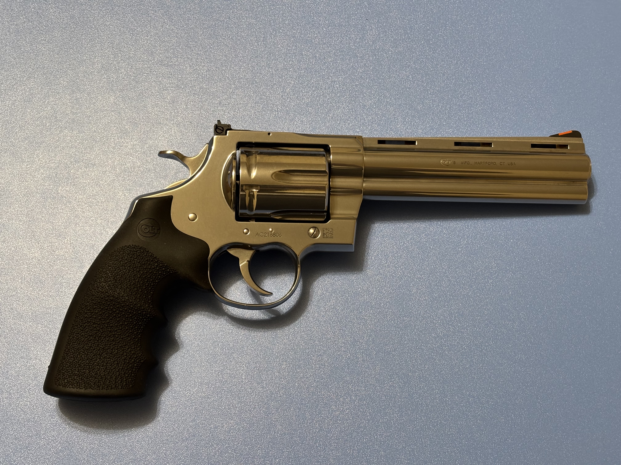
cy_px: 232
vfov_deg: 28.0
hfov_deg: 36.8
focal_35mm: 52
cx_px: 310
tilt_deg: -71.6
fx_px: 933
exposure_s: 1/60
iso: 125
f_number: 1.6
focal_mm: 5.96
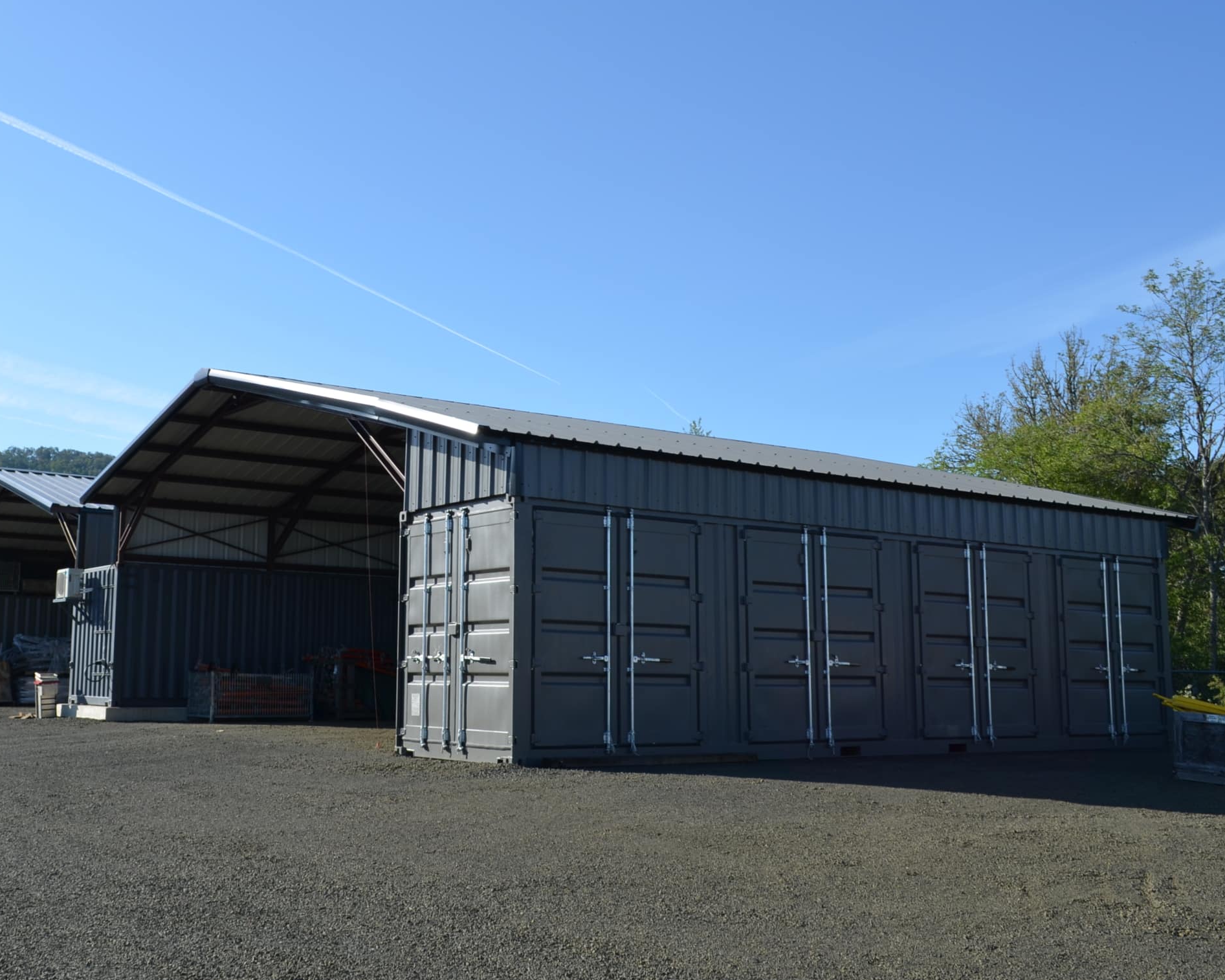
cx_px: 458
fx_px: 1378
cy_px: 461
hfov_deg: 47.5
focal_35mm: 38
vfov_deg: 39.1
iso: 125
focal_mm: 20
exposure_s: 1/250
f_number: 8
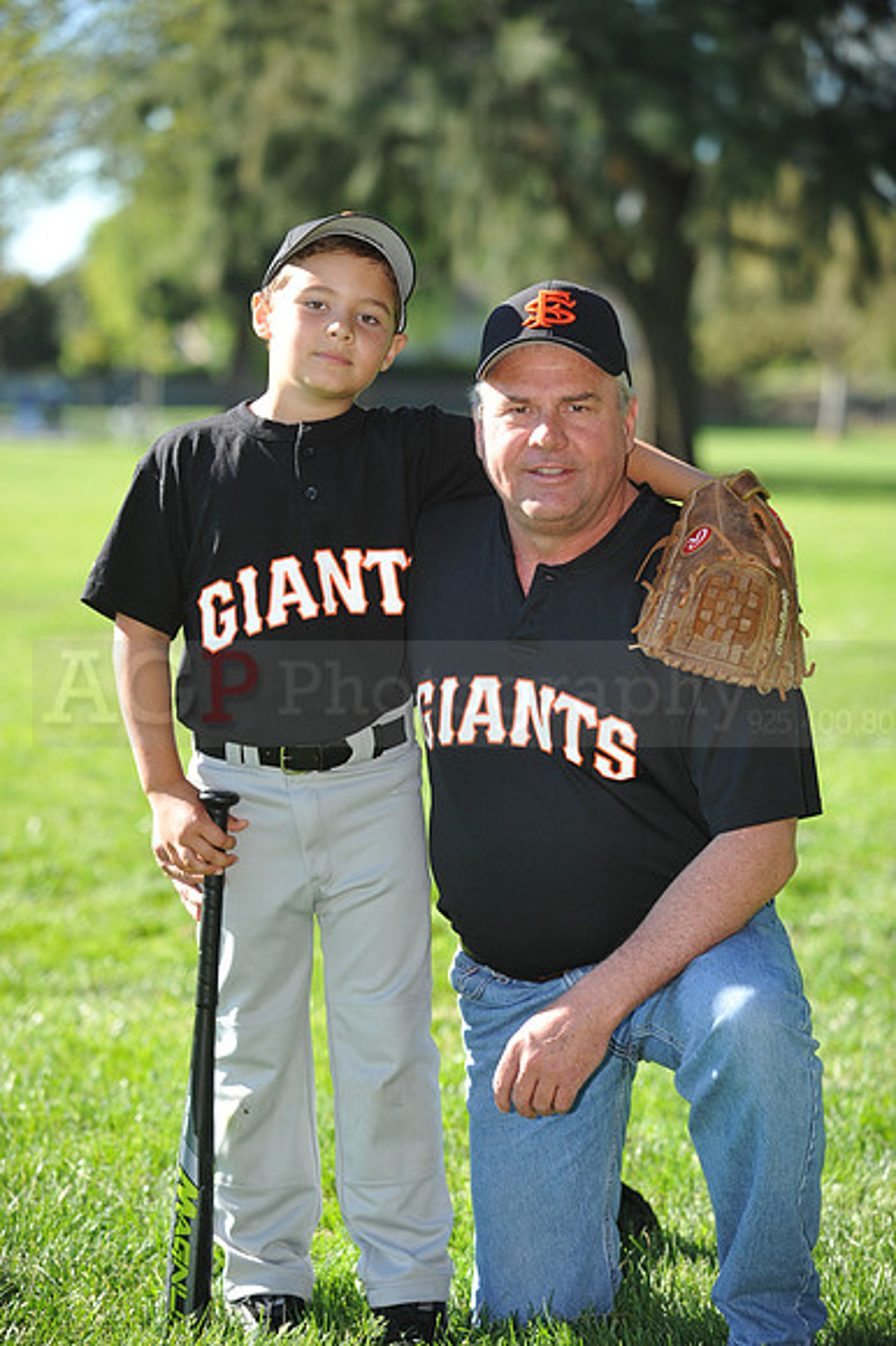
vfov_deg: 19.5
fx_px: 3924
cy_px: 673
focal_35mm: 105
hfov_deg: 13.0
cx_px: 448
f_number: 4
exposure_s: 1/500
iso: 200
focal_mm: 105
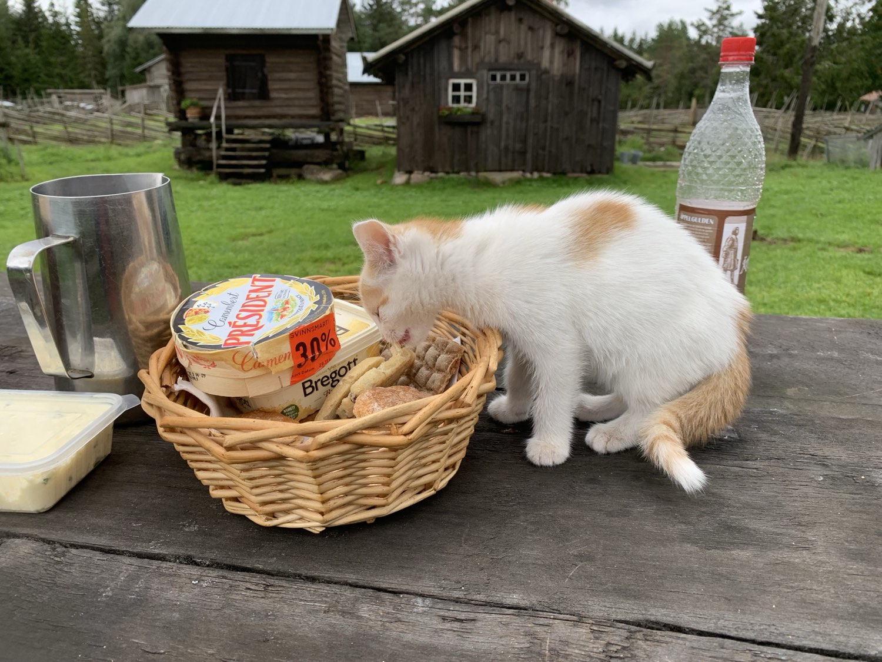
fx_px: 662
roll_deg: -0.9
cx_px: 441
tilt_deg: -18.7
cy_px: 331
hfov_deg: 67.3
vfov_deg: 53.1
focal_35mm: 26
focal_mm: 4.25
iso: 25
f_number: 1.8
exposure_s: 1/180
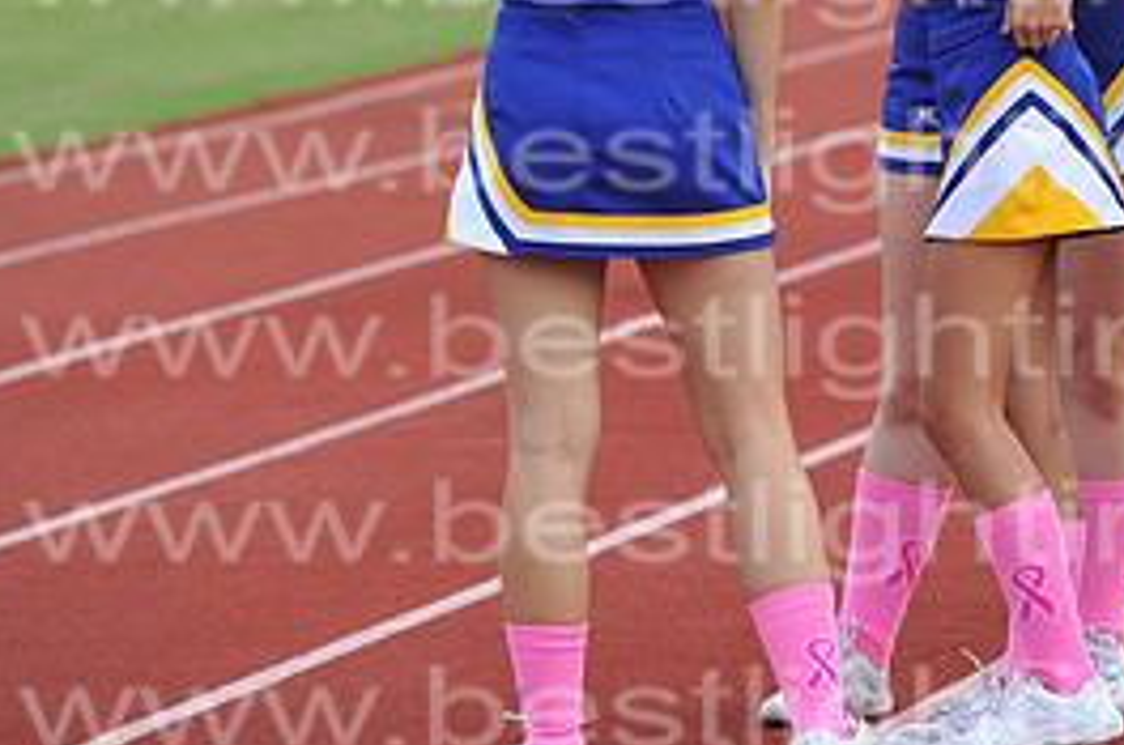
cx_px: 984
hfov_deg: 5.1
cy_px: 68
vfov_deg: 3.4
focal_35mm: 407
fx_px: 12684
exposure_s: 1/640
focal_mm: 185
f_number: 5
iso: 800
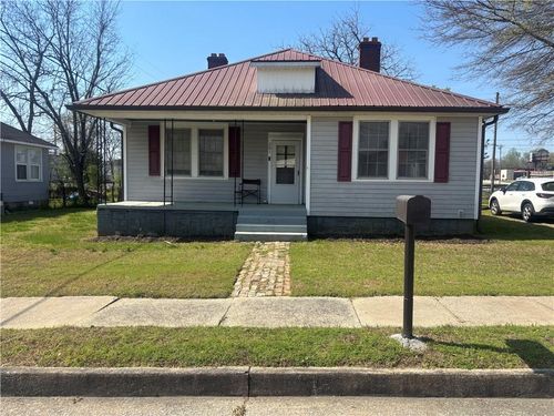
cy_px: 208
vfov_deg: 53.1
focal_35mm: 26
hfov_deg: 67.3
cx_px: 277
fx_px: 416
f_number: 1.6
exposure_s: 1/2857
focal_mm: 5.96
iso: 50
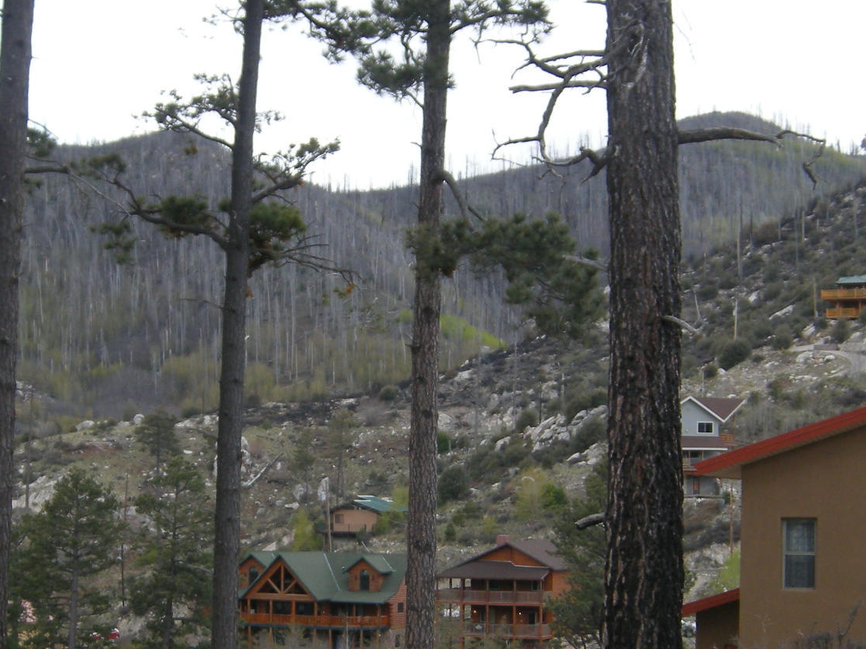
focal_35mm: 84
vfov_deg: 17.5
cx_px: 389
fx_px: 2101
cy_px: 496
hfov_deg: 23.3
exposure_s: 1/330
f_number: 2.7
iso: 64
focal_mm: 7.5
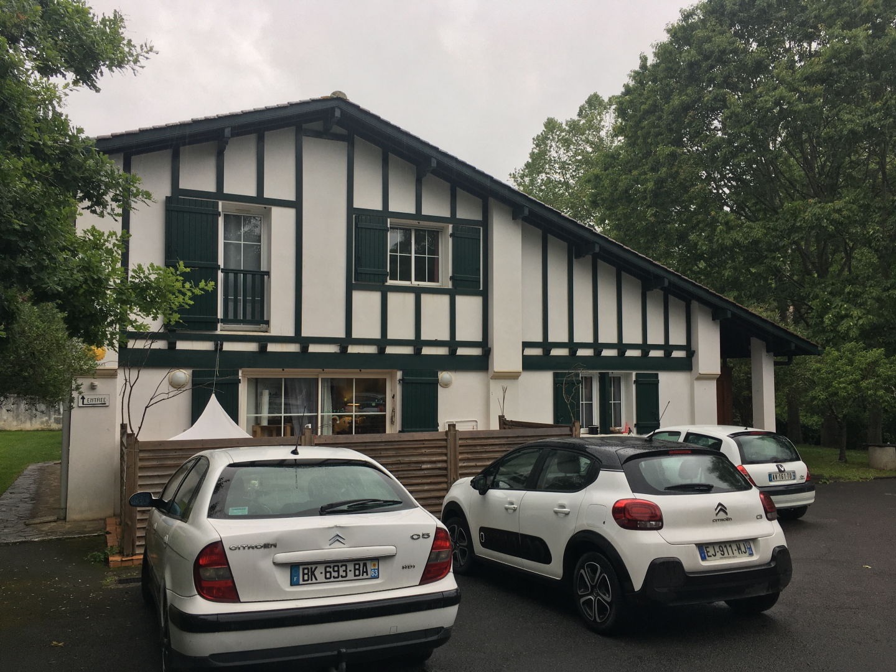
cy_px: 336
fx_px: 751
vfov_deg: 48.2
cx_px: 448
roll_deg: -0.1
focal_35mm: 29
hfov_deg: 61.7
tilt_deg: +2.2
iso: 25
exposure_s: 1/118
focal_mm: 4.15
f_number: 2.2
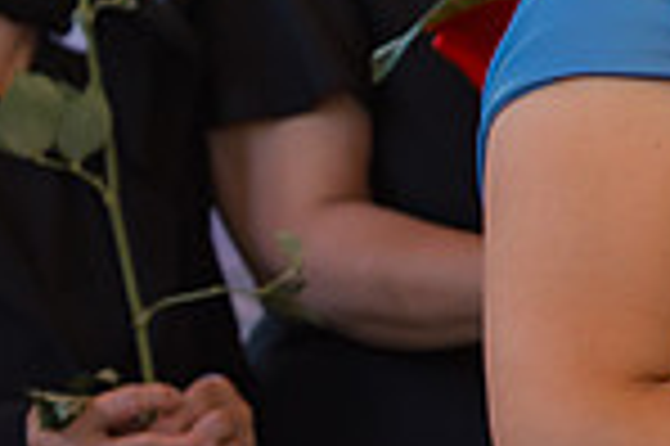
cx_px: -373
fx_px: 5075
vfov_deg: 5.0
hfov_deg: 7.4
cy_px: 658
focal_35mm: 273
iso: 500
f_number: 3.5
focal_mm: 70
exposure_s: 1/125
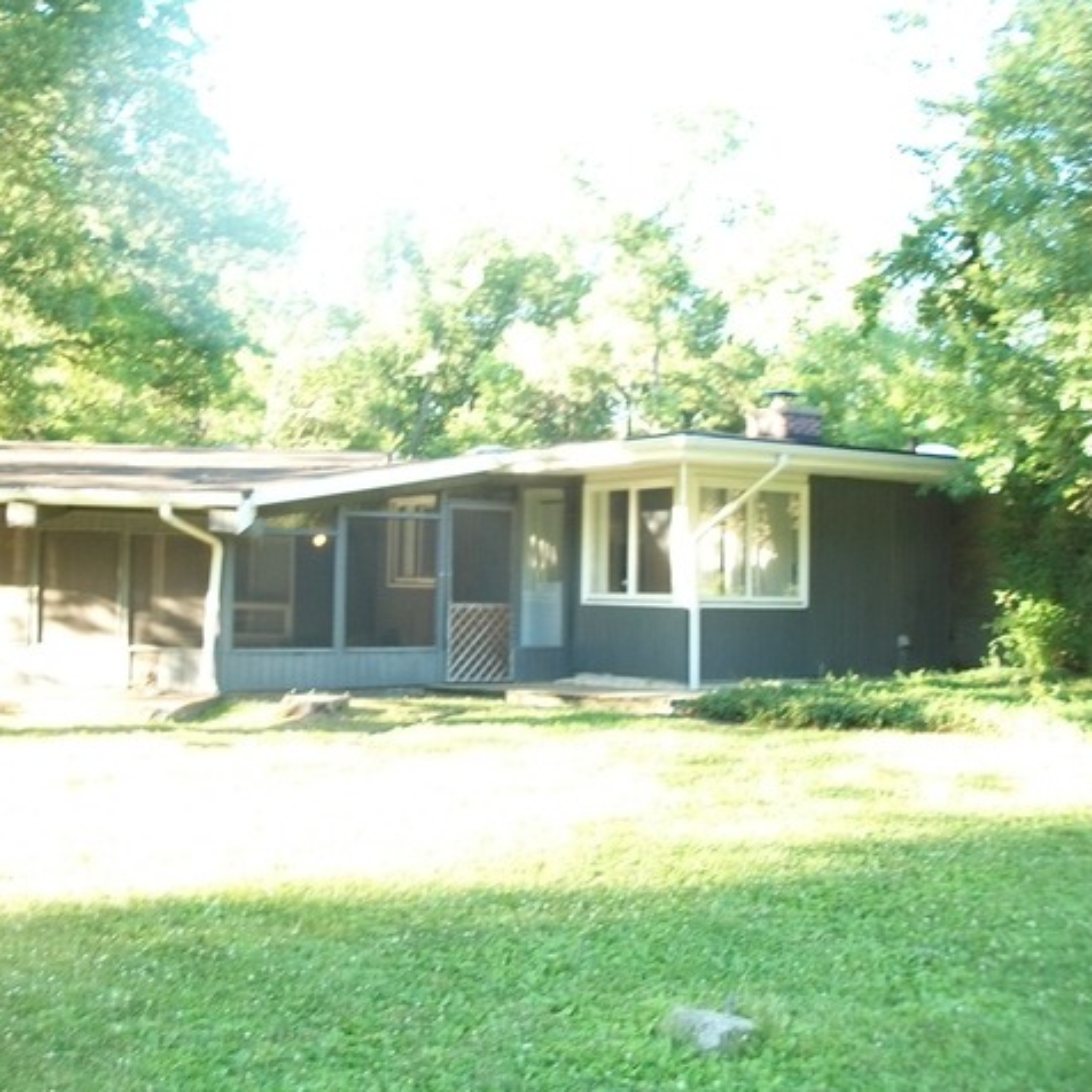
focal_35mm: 38
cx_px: 486
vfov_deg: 43.9
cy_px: 546
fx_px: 1356
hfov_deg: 43.8
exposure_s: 1/30
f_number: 2.9
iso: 80
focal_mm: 5.7
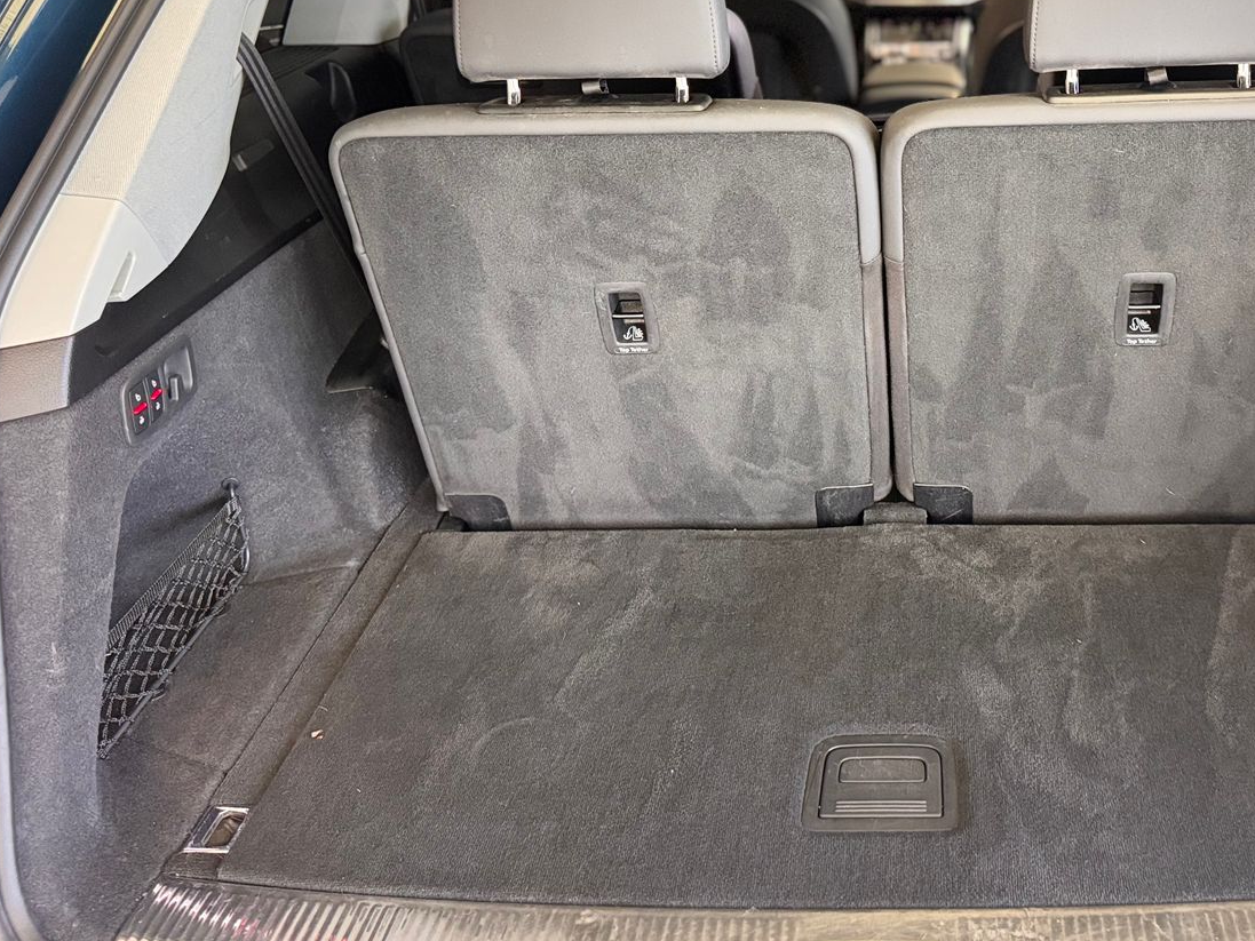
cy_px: 273
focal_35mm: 35
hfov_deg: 51.0
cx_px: 900
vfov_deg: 39.9
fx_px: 1269
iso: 800
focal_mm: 6.76
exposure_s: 1/60
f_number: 1.78
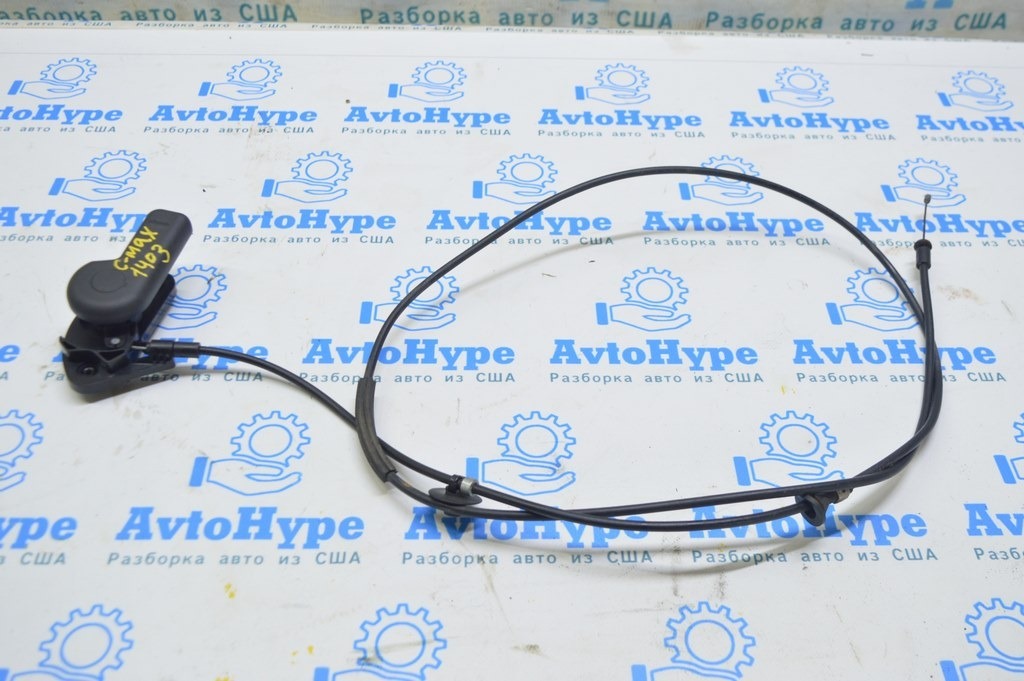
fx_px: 1023
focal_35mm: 36
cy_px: 340
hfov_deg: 53.2
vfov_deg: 36.8
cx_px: 512
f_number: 5.6
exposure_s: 1/20
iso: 400
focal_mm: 24
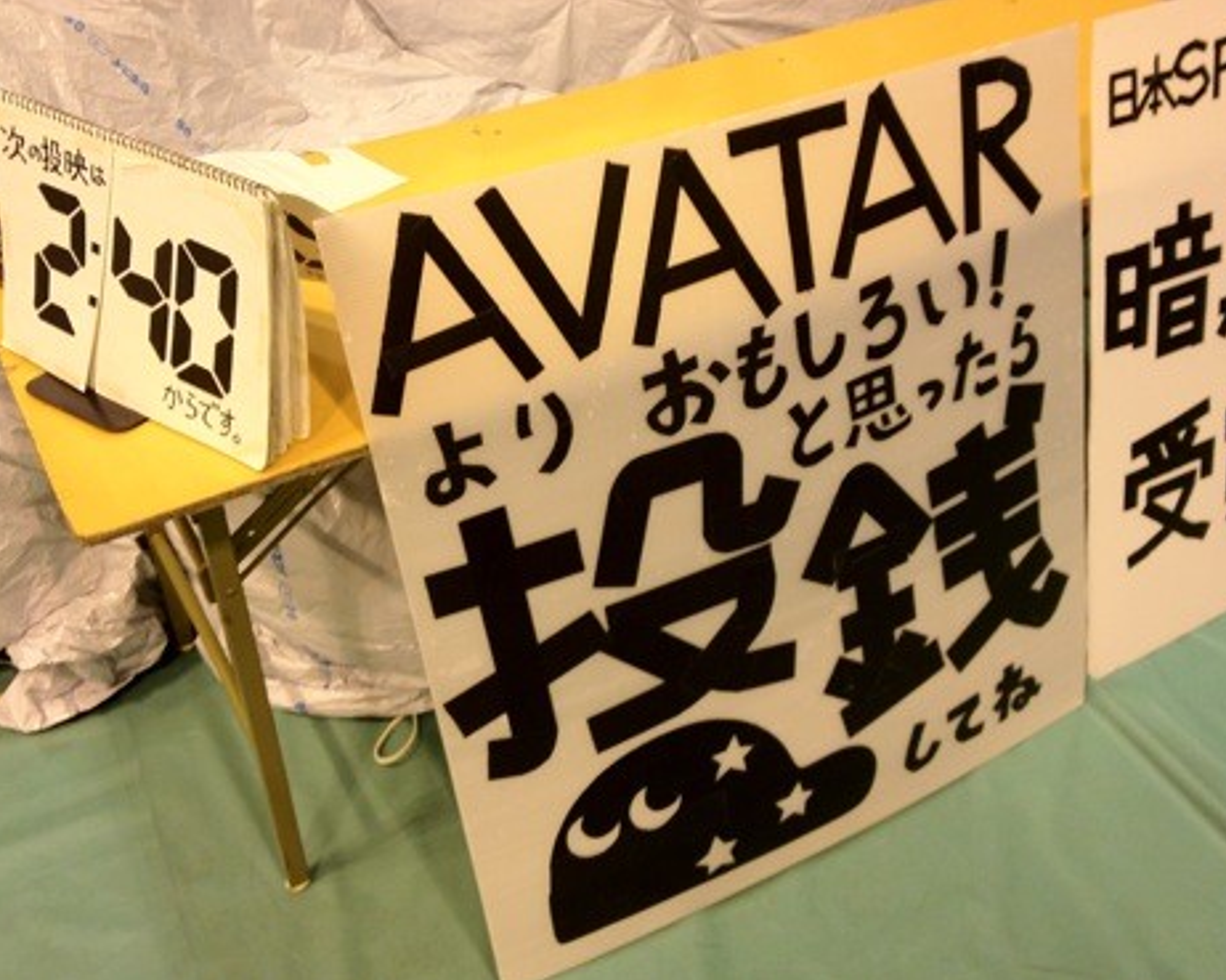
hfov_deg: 49.1
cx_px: 592
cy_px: 493
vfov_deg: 40.1
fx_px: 1342
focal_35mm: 37
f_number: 2.4
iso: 160
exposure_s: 1/20
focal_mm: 4.28
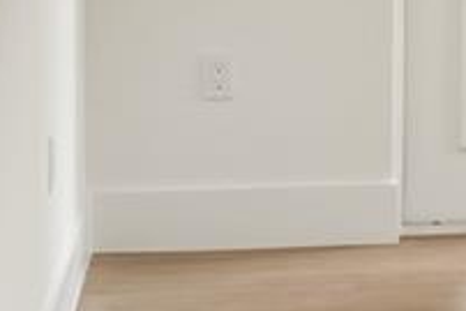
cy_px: -219
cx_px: 953
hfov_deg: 8.0
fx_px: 3174
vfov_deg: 5.5
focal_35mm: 245
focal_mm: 31
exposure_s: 1/30
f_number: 8
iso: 640
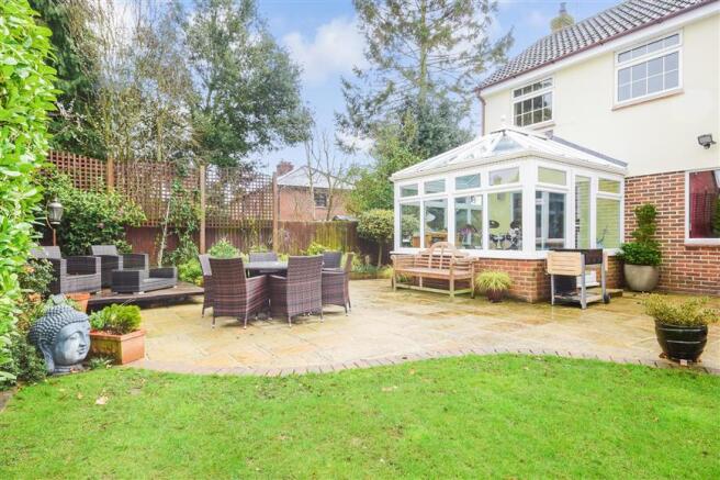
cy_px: 240
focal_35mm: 20
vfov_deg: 63.2
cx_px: 360
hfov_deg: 85.4
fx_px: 390
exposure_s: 1/80
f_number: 22
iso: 400
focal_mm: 13
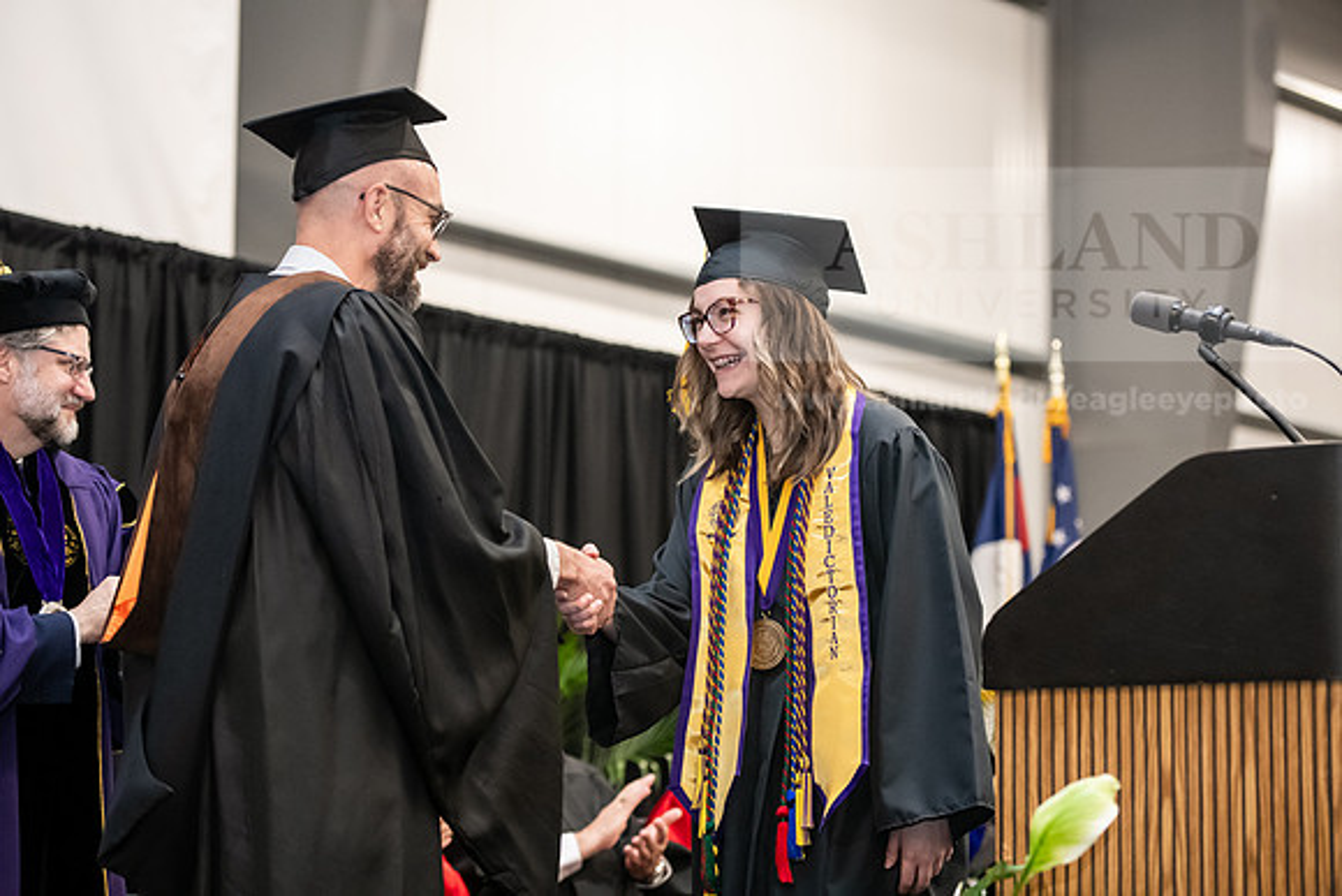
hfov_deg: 21.5
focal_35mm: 95
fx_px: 3542
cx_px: 671
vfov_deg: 14.4
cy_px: 448
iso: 3200
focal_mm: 95
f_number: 3.5
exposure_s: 1/200
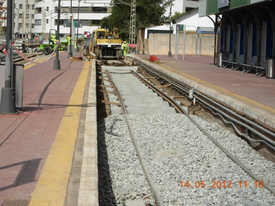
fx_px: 1001
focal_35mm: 126
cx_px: 138
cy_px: 103
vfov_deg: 11.8
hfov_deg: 15.6
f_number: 6.5
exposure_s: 1/430
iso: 50
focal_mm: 26.3
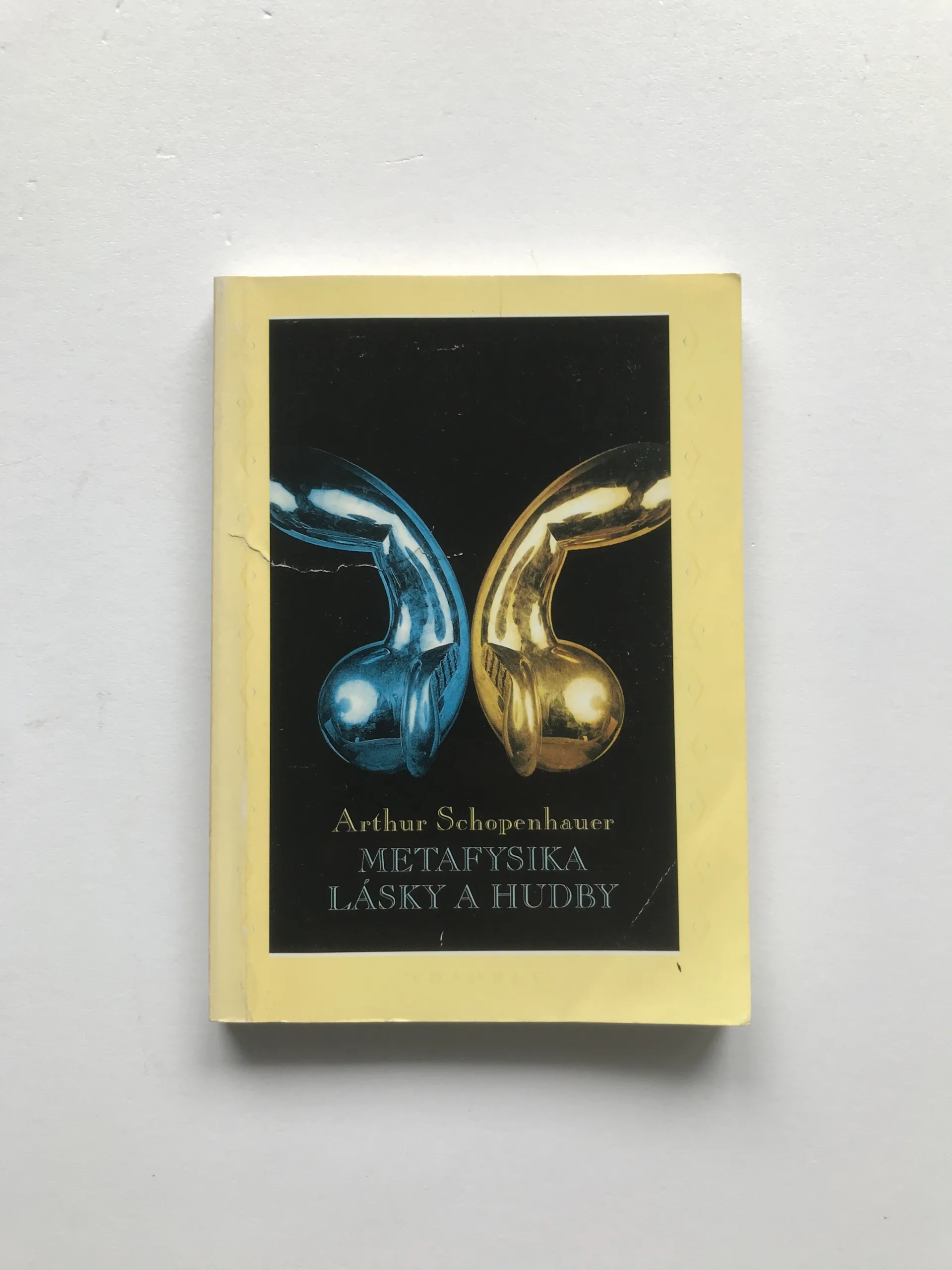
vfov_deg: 63.4
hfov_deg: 49.7
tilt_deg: -88.6
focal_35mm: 28
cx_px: 476
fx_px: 1027
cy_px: 635
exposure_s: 1/100
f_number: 1.8
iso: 25
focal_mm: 3.99
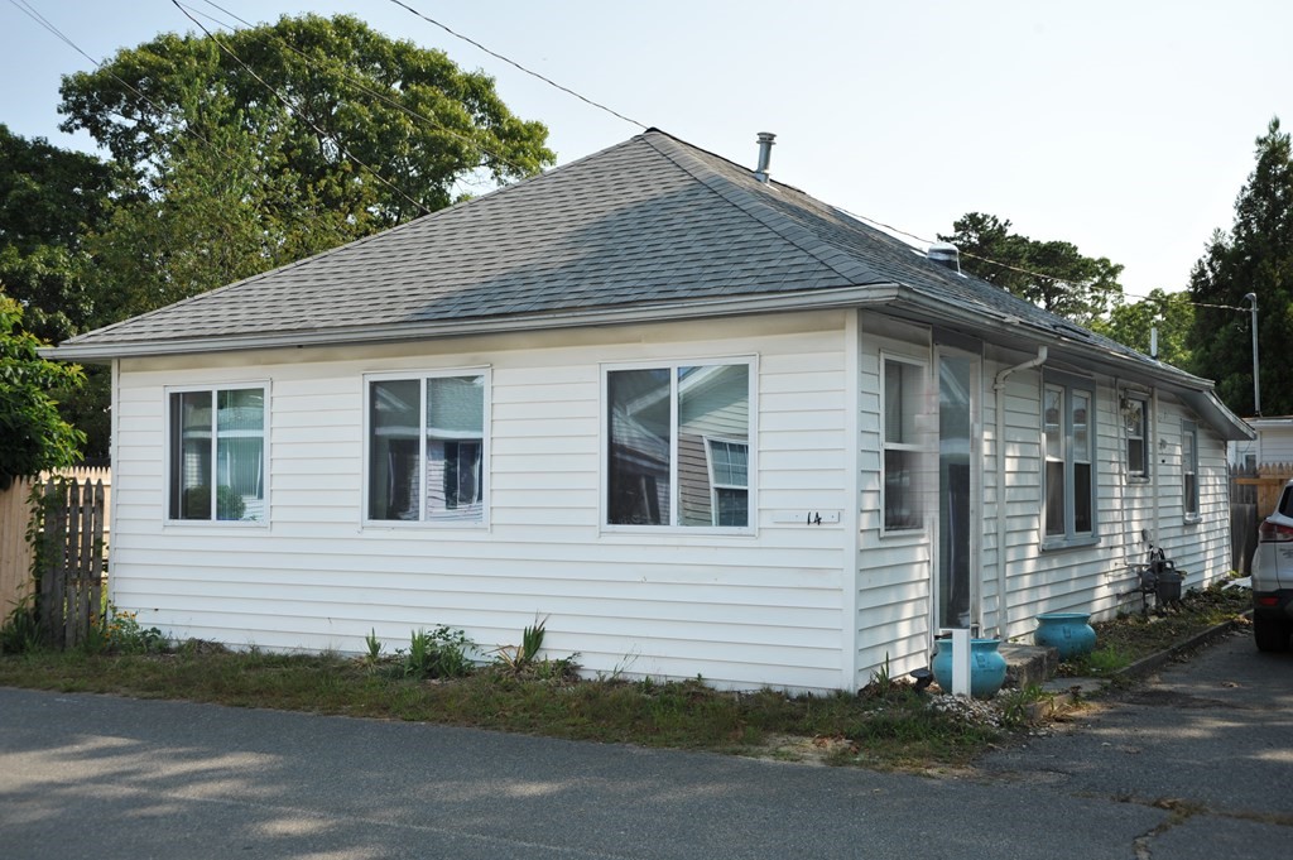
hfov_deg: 46.4
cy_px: 430
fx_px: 1507
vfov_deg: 31.8
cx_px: 646
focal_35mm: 42
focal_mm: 42
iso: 200
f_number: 9
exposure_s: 1/320
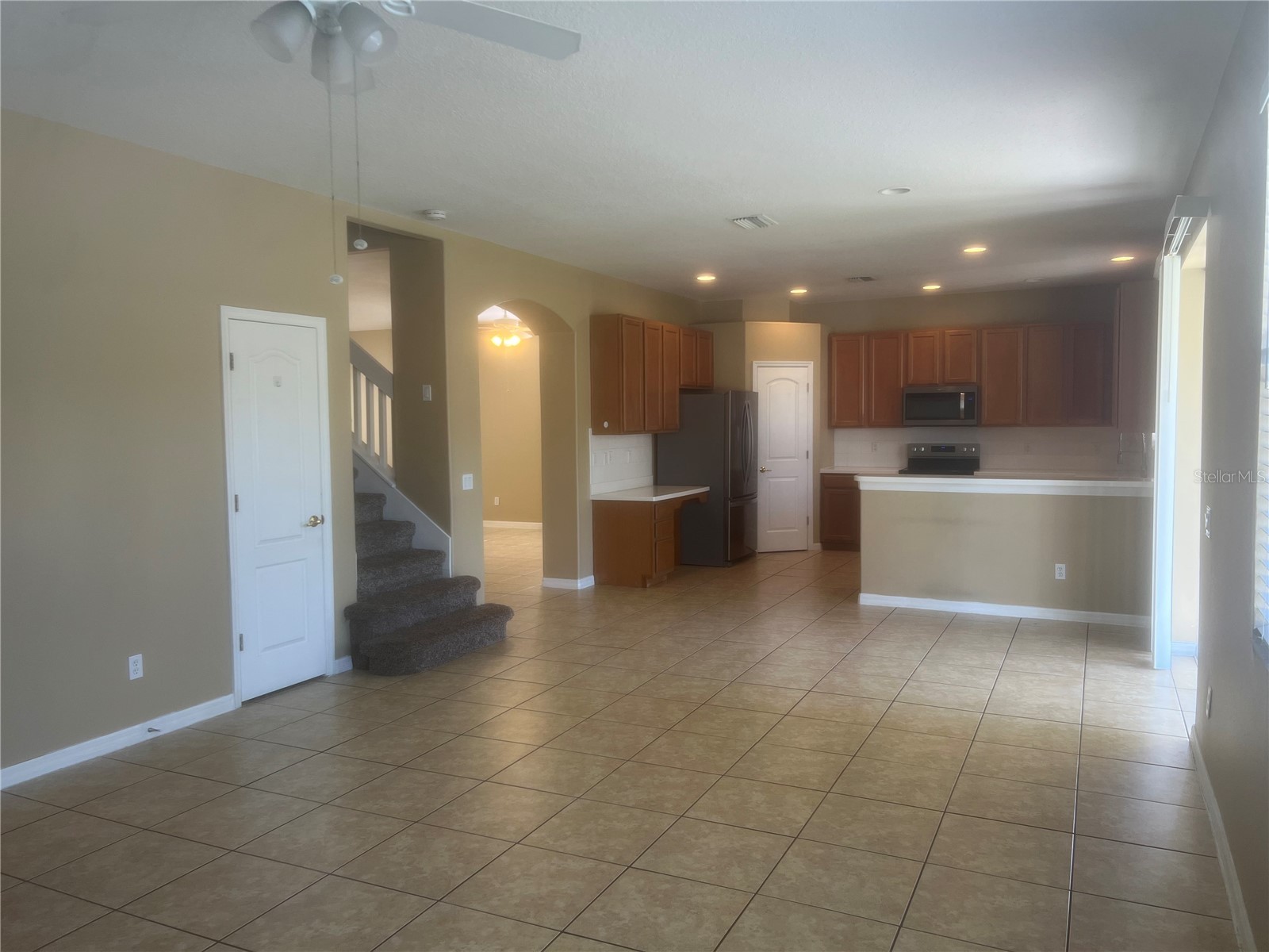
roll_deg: +0.8
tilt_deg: -3.6
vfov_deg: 53.1
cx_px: 634
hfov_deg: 67.3
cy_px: 476
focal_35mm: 26
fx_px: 953
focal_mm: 5.7
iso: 50
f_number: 1.5
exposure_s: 1/120
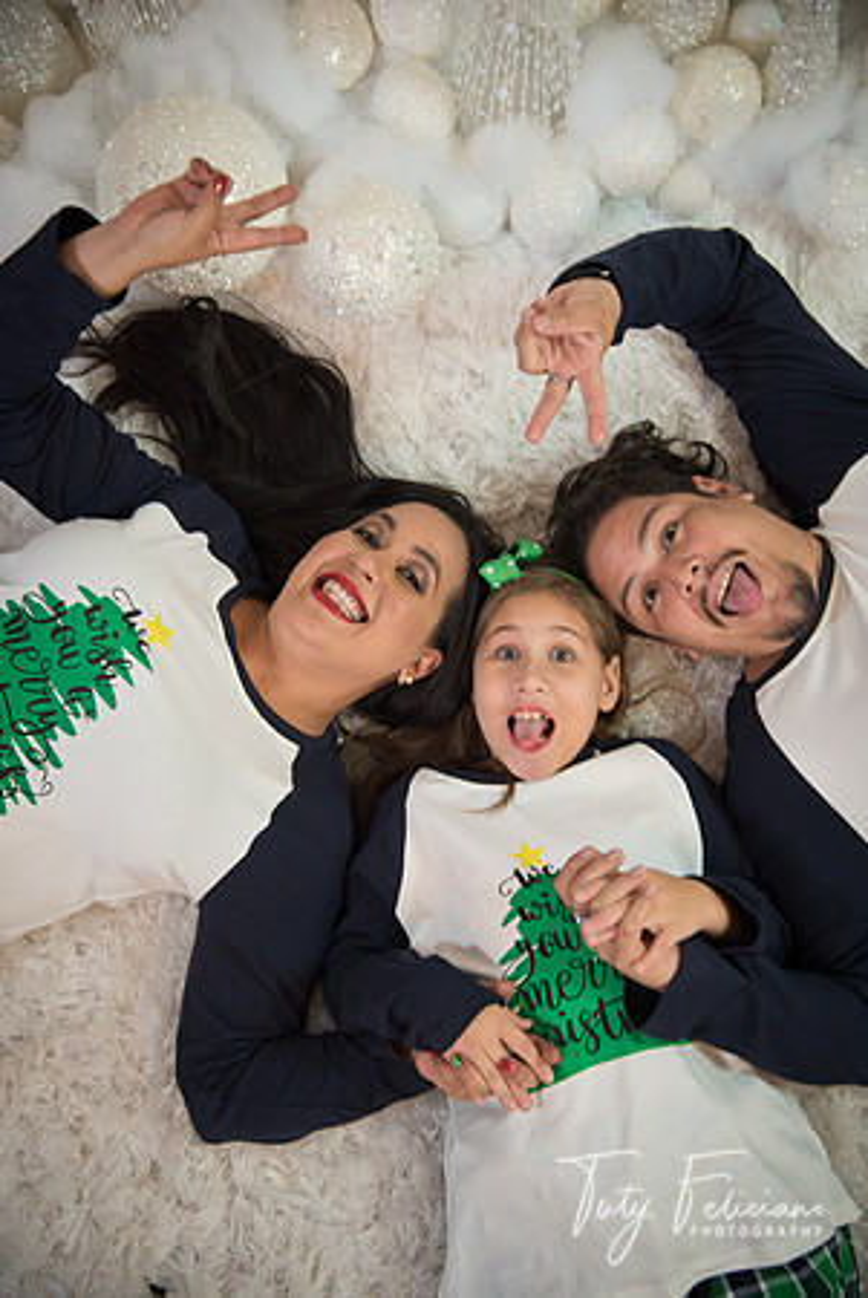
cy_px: 649
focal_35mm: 50
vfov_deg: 39.6
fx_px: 1804
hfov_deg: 27.1
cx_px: 434
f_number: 4.5
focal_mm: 50
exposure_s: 1/100
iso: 1000
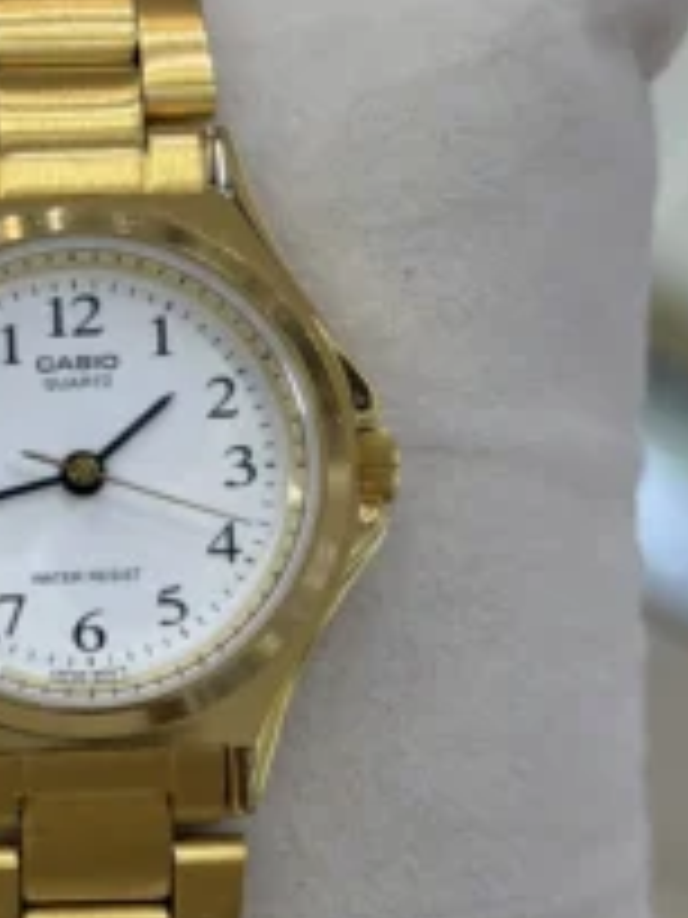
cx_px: 103
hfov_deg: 15.6
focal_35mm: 94
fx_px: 2491
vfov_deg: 20.8
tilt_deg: -62.9
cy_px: 590
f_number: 1.78
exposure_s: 1/652
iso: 80
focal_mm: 6.76
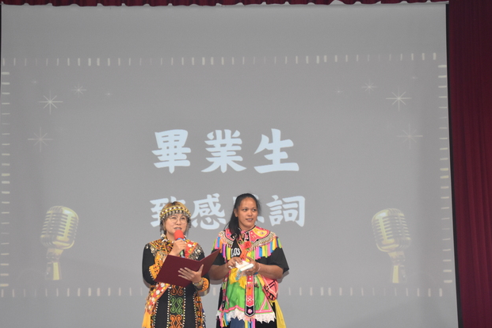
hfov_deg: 29.8
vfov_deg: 20.1
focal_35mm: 68
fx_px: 924
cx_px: 237
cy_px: 183
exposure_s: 1/60
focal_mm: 35
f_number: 4.2
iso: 1600
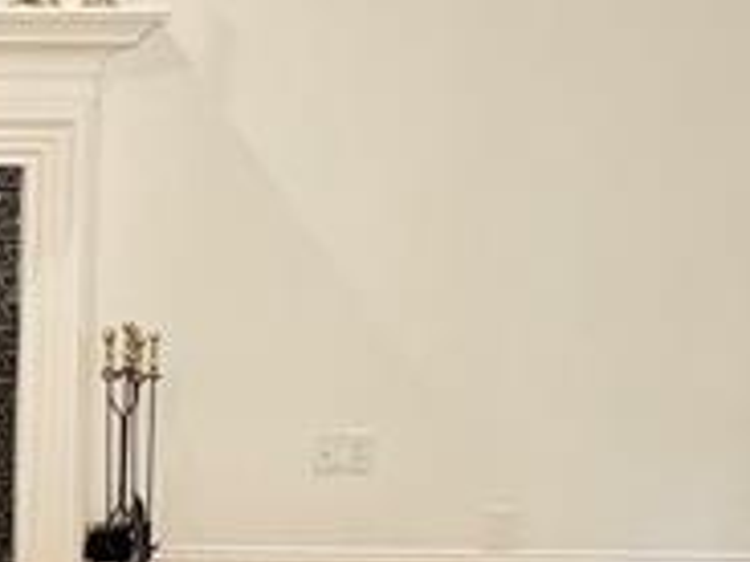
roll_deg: -0.1
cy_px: 257
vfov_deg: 18.9
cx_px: -253
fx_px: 1690
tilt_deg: -6.6
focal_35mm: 78
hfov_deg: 22.2
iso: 1000
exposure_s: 1/40
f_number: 2.2
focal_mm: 2.22
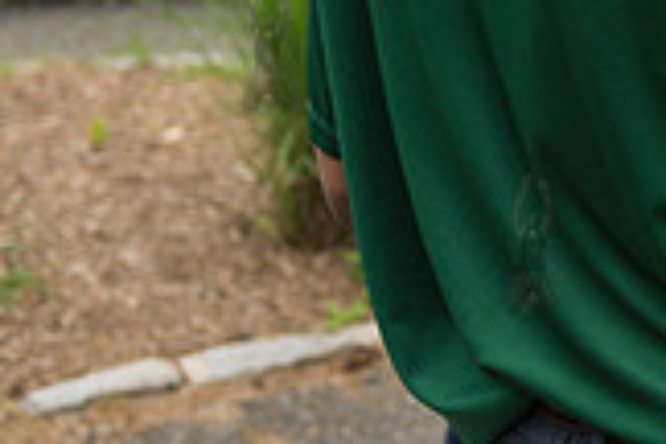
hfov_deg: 13.9
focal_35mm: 136
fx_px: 2516
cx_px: 1061
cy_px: 39
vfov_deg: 10.0
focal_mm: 38
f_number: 3.2
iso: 320
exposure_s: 1/1000
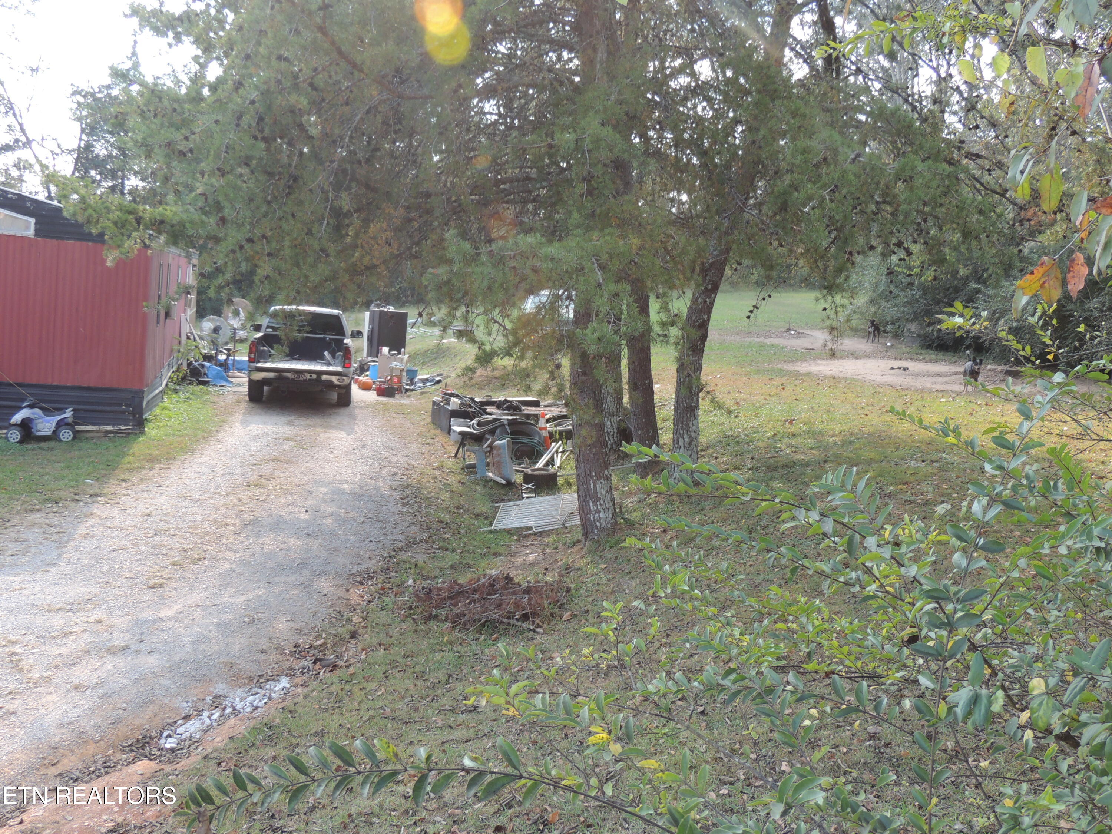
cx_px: 556
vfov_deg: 36.0
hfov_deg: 46.8
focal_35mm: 40
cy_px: 417
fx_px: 1285
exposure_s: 1/100
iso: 100
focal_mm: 7.1
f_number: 3.3
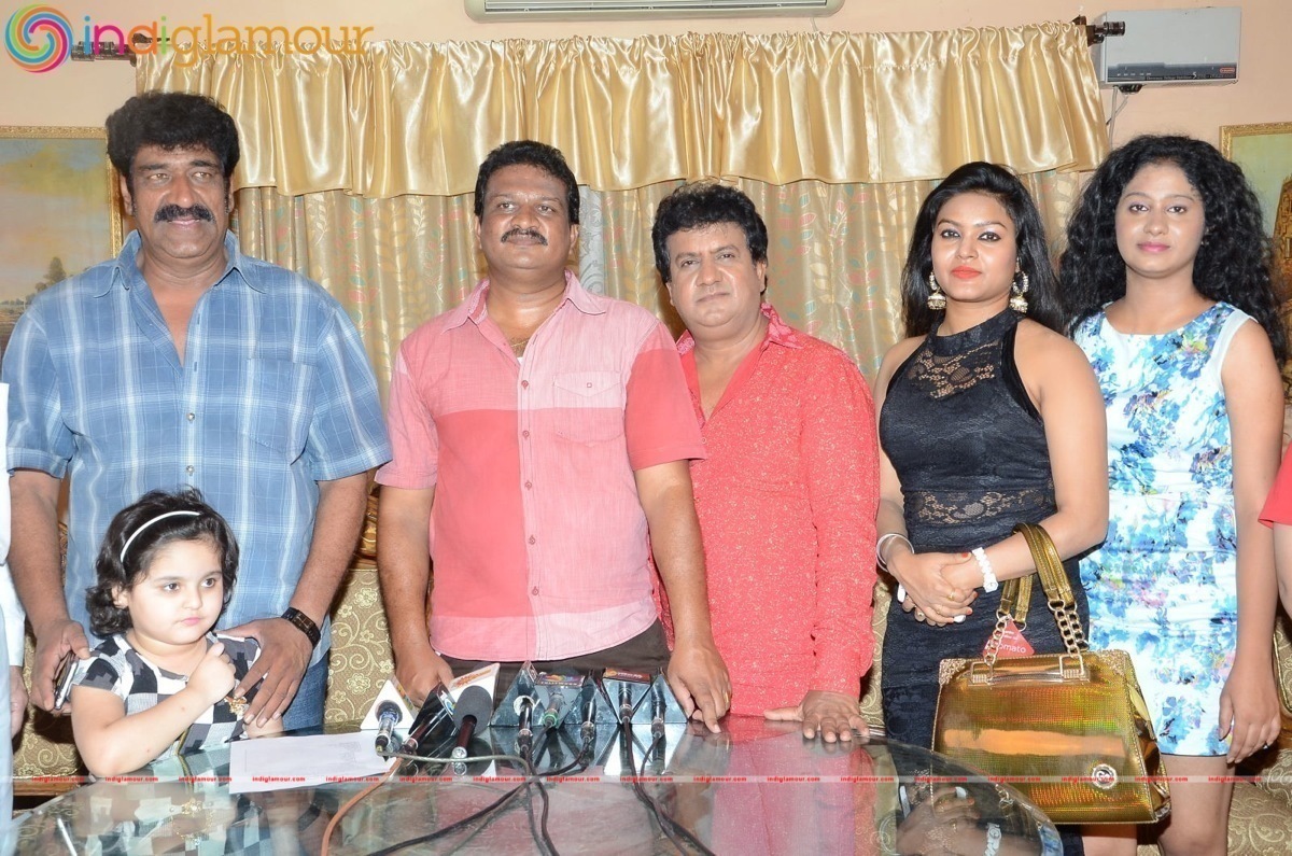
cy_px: 428
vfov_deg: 29.7
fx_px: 1612
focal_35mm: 45
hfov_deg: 43.7
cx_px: 646
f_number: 5.6
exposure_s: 1/125
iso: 500
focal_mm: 30
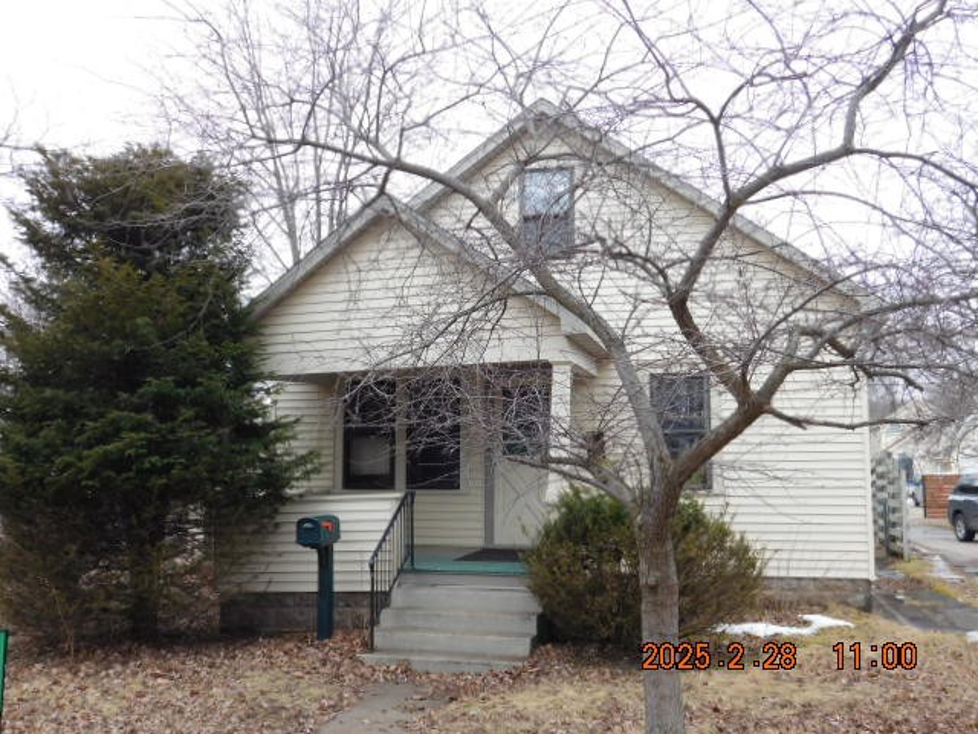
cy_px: 367
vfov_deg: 39.7
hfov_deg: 51.4
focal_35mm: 36
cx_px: 489
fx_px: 1017
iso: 125
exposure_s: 1/80
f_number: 3.5
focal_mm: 6.3
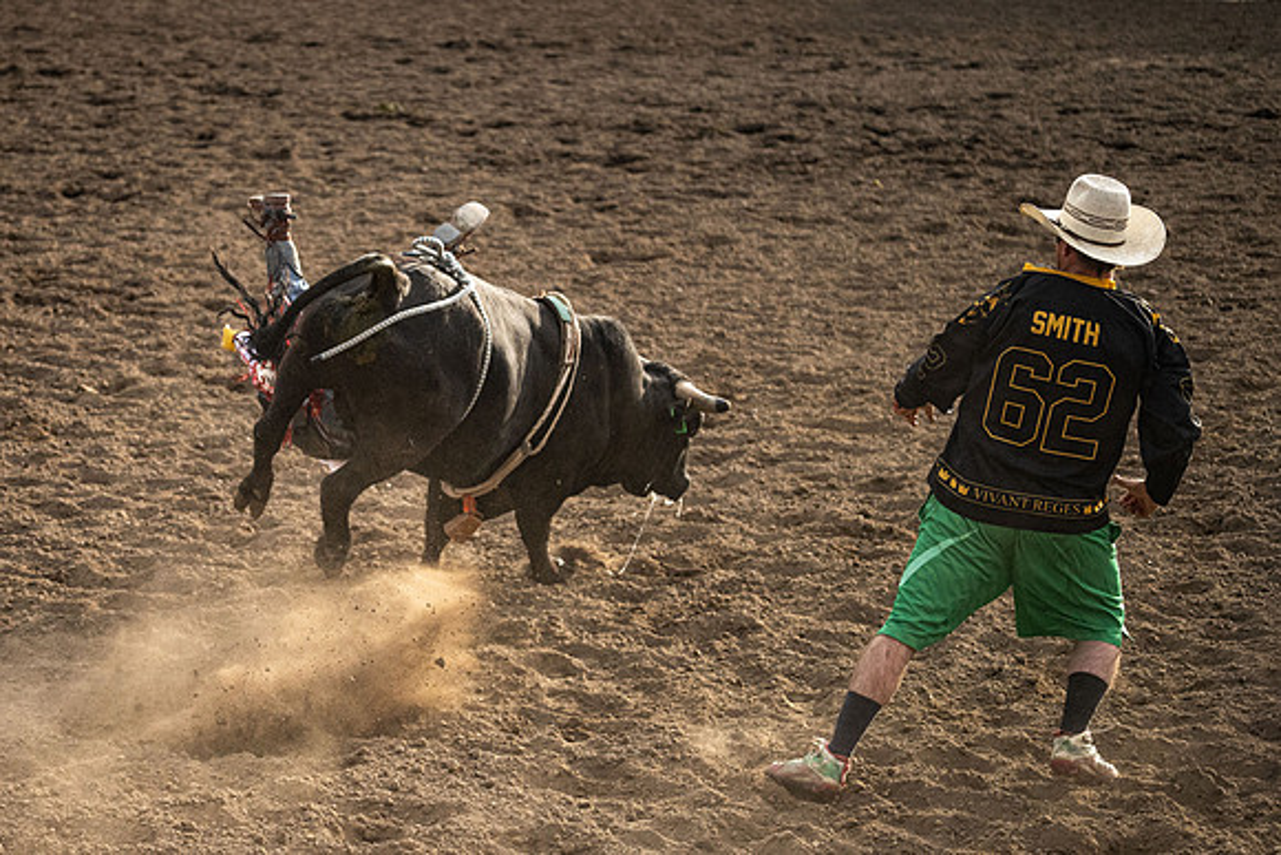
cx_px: 368
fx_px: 3352
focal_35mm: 94
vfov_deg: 14.5
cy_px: 452
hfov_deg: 21.5
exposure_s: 1/10000
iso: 1000
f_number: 2.8
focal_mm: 66
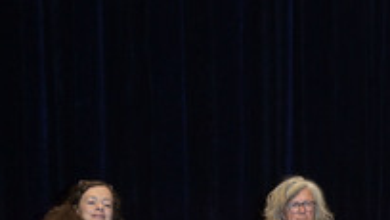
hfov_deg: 18.6
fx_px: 1148
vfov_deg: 10.7
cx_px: 414
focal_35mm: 111
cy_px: 270
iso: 2000
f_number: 7.1
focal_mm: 48
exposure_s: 1/250
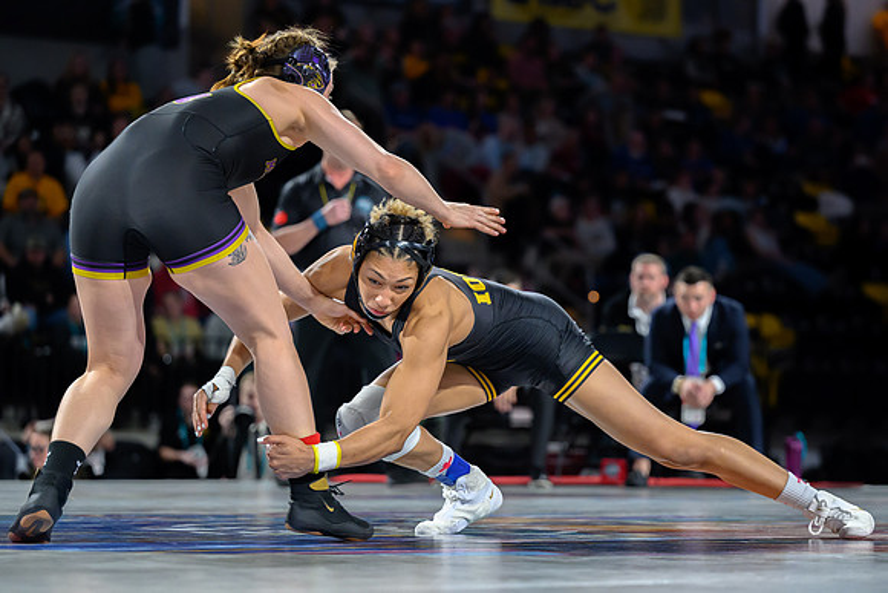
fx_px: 3203
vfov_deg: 10.6
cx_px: 501
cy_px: 290
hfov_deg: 15.8
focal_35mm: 130
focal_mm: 110
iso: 4500
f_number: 2.8
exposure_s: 1/800
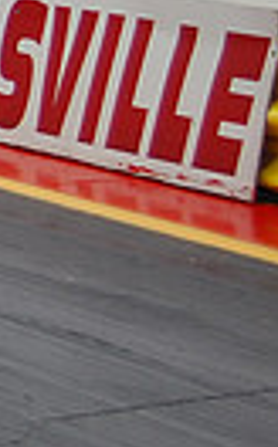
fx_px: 2535
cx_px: -702
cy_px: 17
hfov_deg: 5.7
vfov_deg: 10.0
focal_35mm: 208
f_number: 4.5
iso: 250
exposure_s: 1/1000
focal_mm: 31
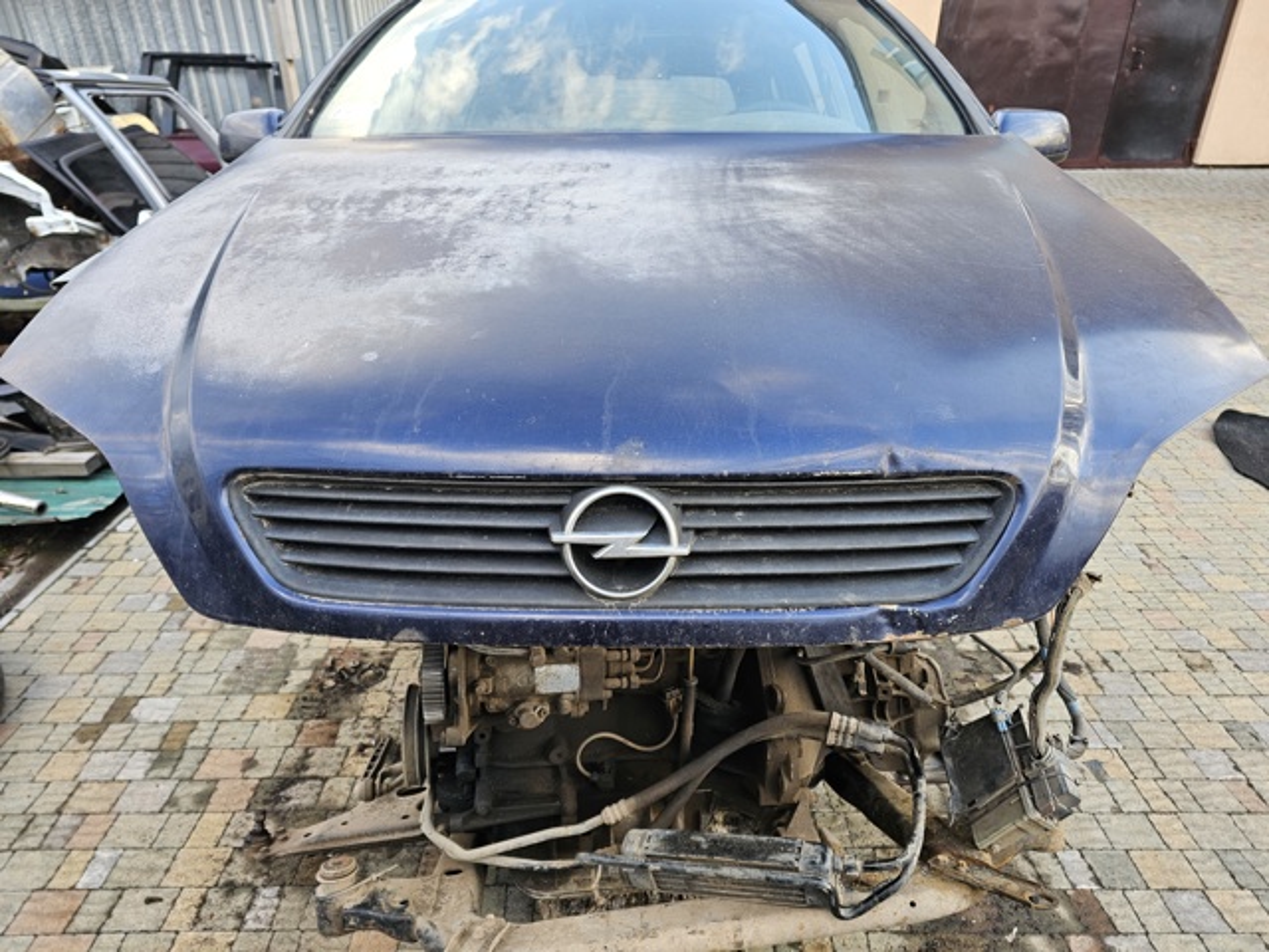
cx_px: 634
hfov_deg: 73.9
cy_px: 476
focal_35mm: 23
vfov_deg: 58.9
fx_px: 843
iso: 64
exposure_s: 1/100
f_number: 1.7
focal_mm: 6.3
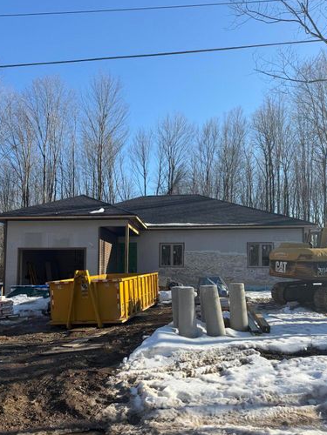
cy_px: 254
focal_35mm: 32
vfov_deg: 56.5
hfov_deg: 44.0
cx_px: 139
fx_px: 403
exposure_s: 1/2611
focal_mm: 6.76
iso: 80
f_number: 1.78
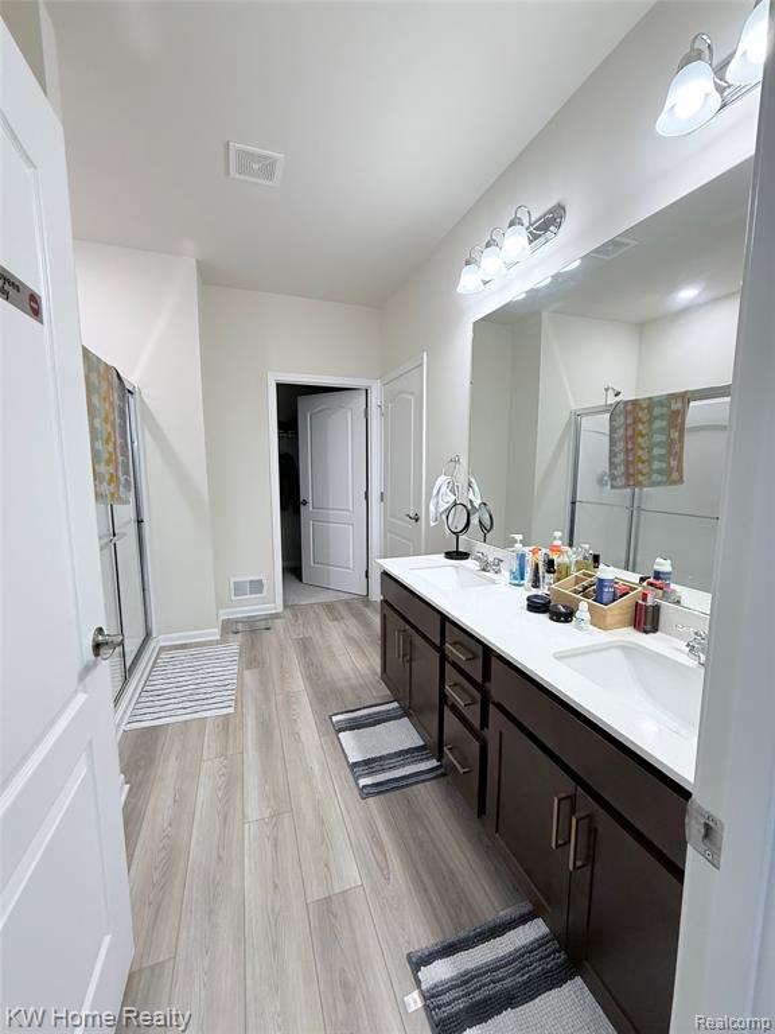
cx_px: 388
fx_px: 418
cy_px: 517
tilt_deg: -6.2
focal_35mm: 14
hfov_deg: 85.7
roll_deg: -0.6
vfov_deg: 102.1
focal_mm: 2.22
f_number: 2.2
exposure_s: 1/120
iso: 200
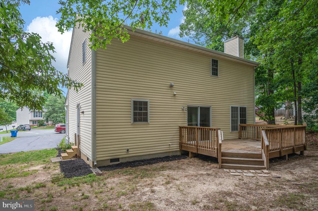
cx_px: 159
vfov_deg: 61.8
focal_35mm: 20
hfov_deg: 84.0
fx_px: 177
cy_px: 106
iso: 180
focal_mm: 20
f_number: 5.6
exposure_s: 1/250
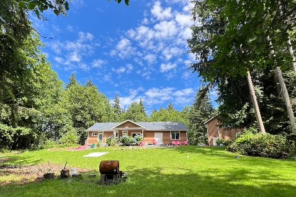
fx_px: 140
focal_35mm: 17
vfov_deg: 69.9
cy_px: 115
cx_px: 129
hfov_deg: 92.8
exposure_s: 1/641
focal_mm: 1.57
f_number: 1.8
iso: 32
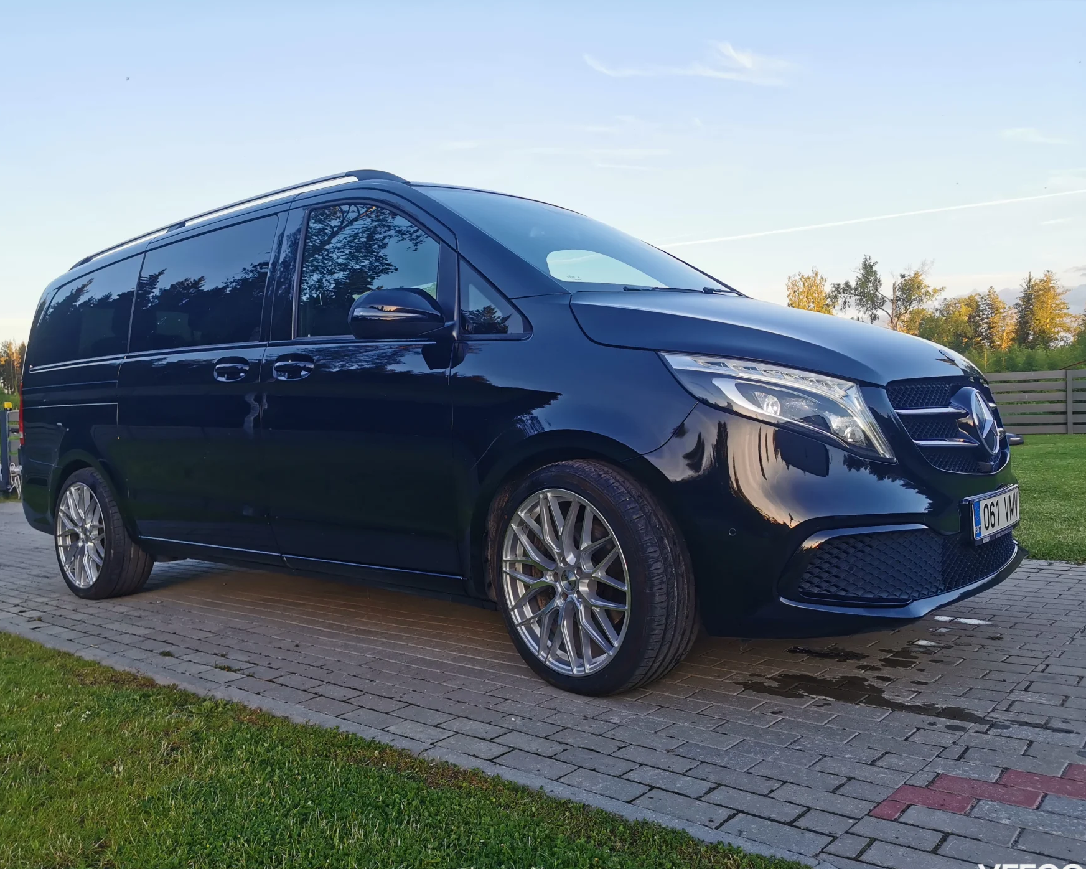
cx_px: 494
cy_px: 445
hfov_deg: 60.3
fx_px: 932
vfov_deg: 50.0
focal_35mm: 29
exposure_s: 1/365
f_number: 1.6
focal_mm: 5.56
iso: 50
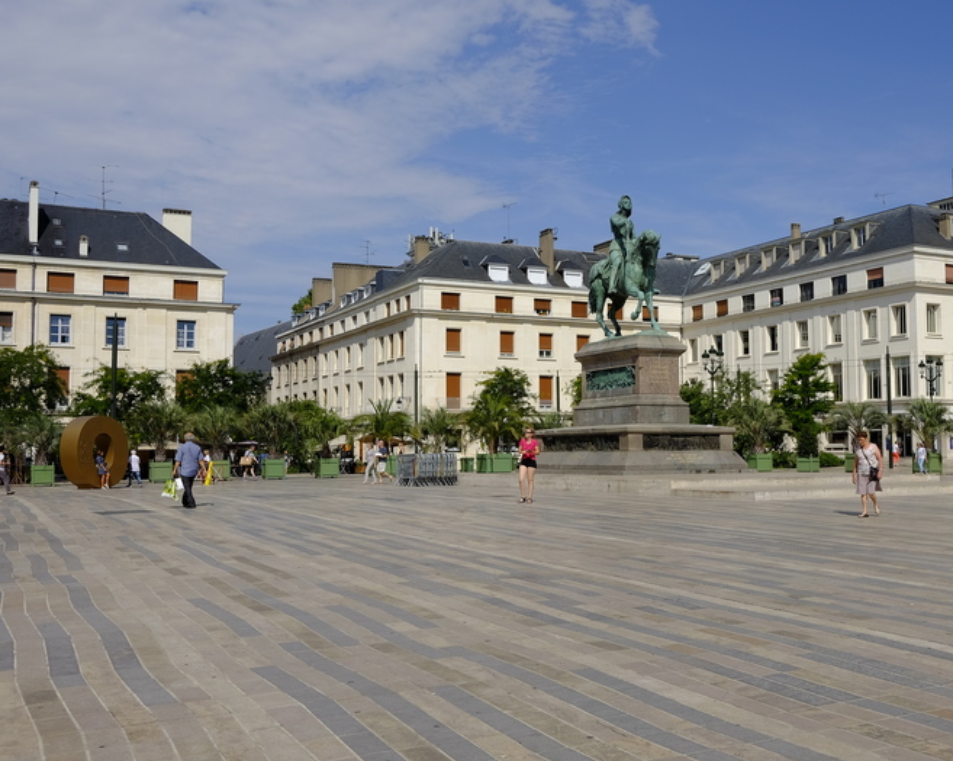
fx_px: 1128
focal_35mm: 40
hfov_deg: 45.7
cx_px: 545
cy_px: 383
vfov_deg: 37.3
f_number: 13
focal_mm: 23
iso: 200
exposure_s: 1/300
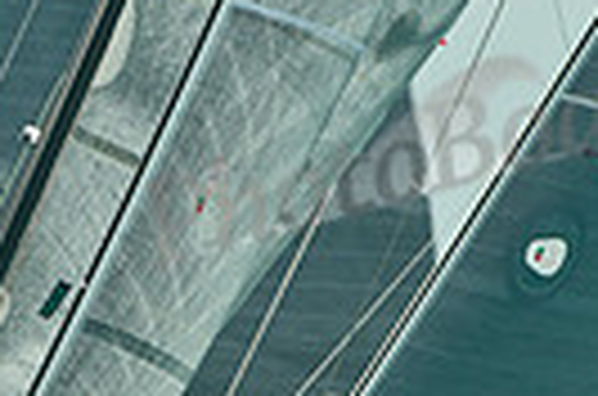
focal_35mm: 1784
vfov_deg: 0.8
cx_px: -138
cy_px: 450
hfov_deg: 1.2
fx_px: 29564
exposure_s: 1/1600
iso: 400
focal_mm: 380
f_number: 9
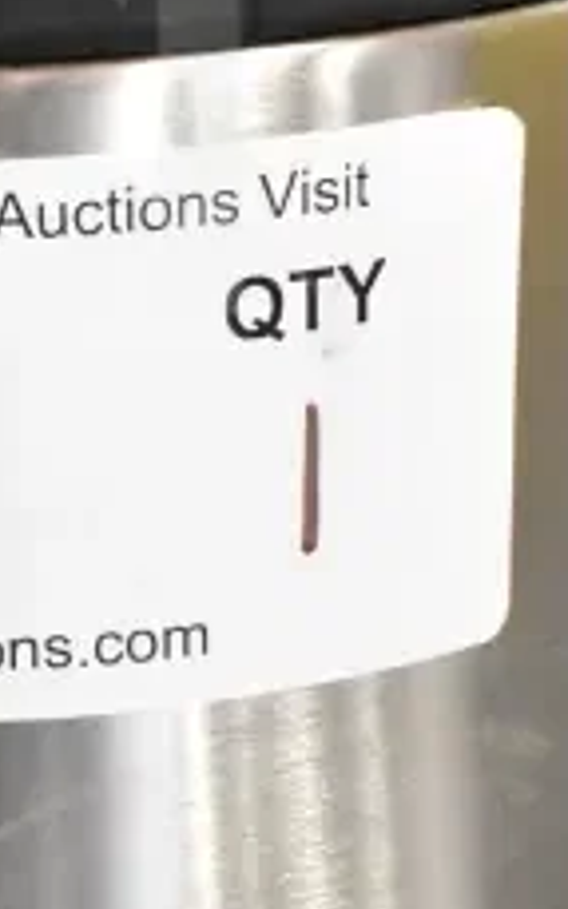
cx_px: -103
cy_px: 228
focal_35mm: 128
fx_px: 3173
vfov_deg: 16.2
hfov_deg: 10.1
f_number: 4
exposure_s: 1/60
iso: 6400
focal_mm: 21
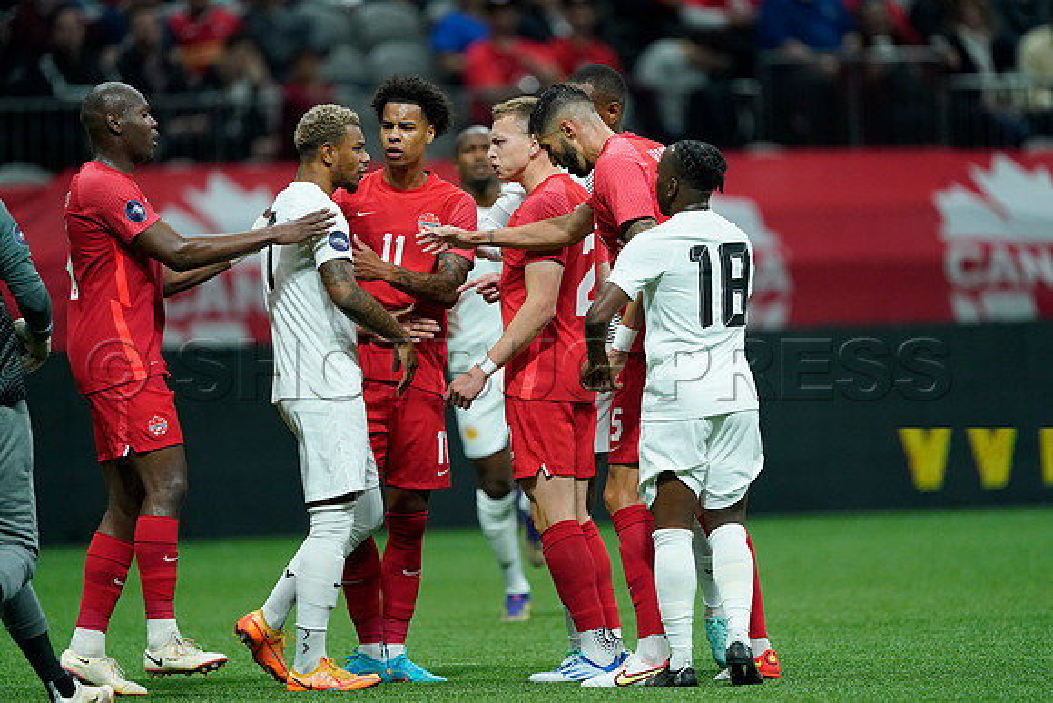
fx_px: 17553
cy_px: 352
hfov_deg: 3.4
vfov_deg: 2.3
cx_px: 526
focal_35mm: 600
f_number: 4
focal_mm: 600
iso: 4000
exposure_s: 1/1600
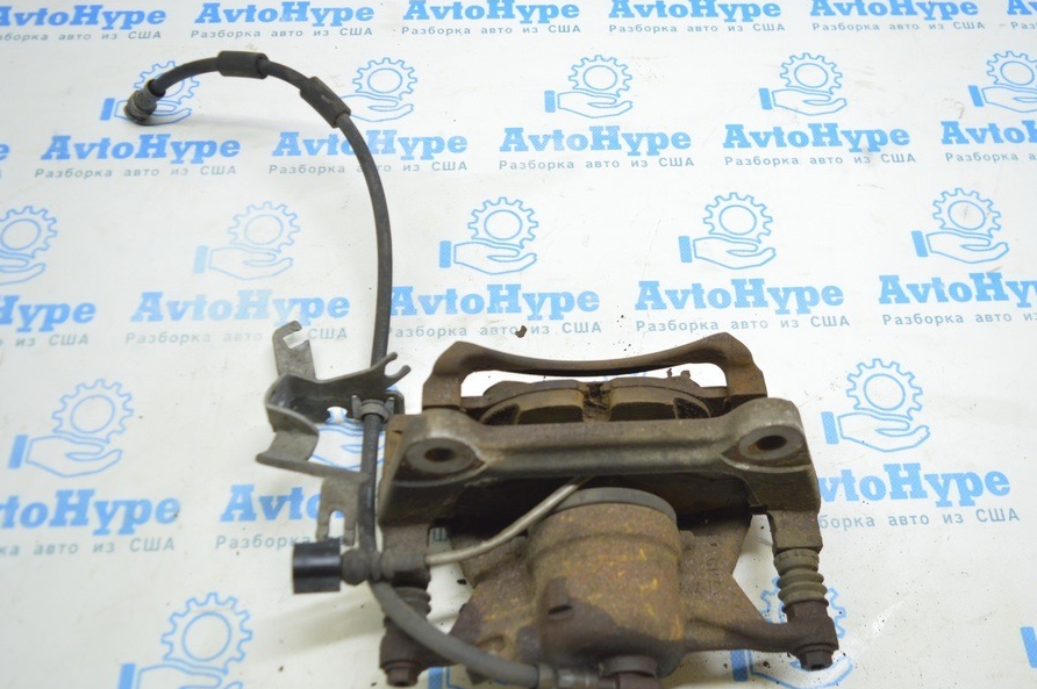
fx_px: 892
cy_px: 344
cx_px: 546
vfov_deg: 42.3
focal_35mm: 31
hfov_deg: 60.3
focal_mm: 18
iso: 400
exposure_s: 1/40
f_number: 3.5
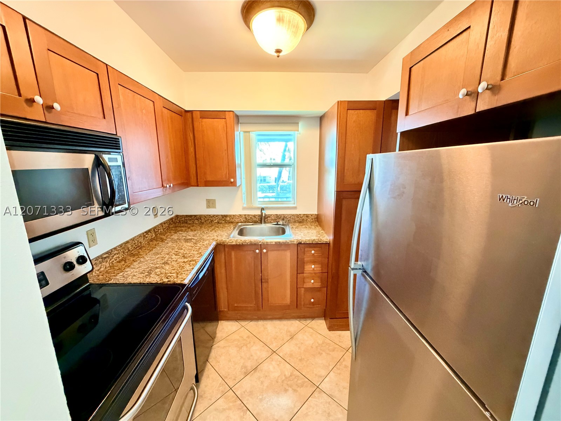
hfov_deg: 102.1
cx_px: 280
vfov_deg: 85.7
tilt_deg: -12.0
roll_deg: +0.8
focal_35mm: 14
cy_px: 210
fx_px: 227
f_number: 2.2
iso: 1250
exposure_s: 1/40
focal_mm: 2.22
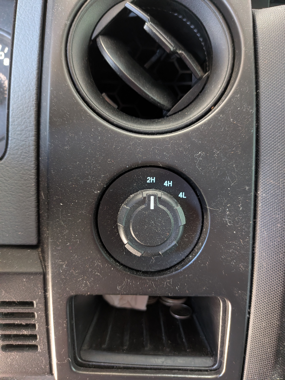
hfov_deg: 56.8
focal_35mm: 24
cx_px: 142
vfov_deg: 71.6
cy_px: 190
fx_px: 263
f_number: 1.7
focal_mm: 4.53
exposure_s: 1/60
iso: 613
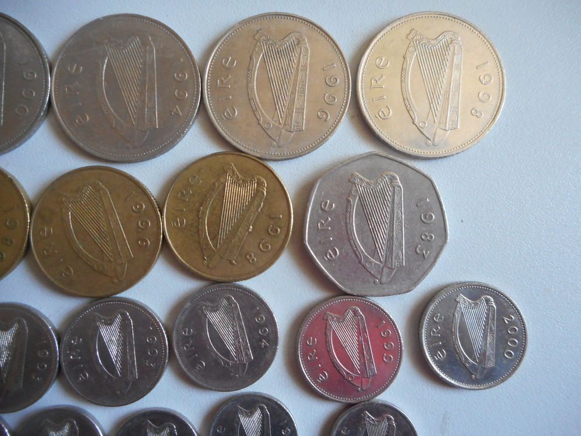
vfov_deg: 54.9
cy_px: 218
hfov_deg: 69.4
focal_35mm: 25
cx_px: 290
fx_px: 420
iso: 400
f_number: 3.7
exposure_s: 1/30
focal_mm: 4.5
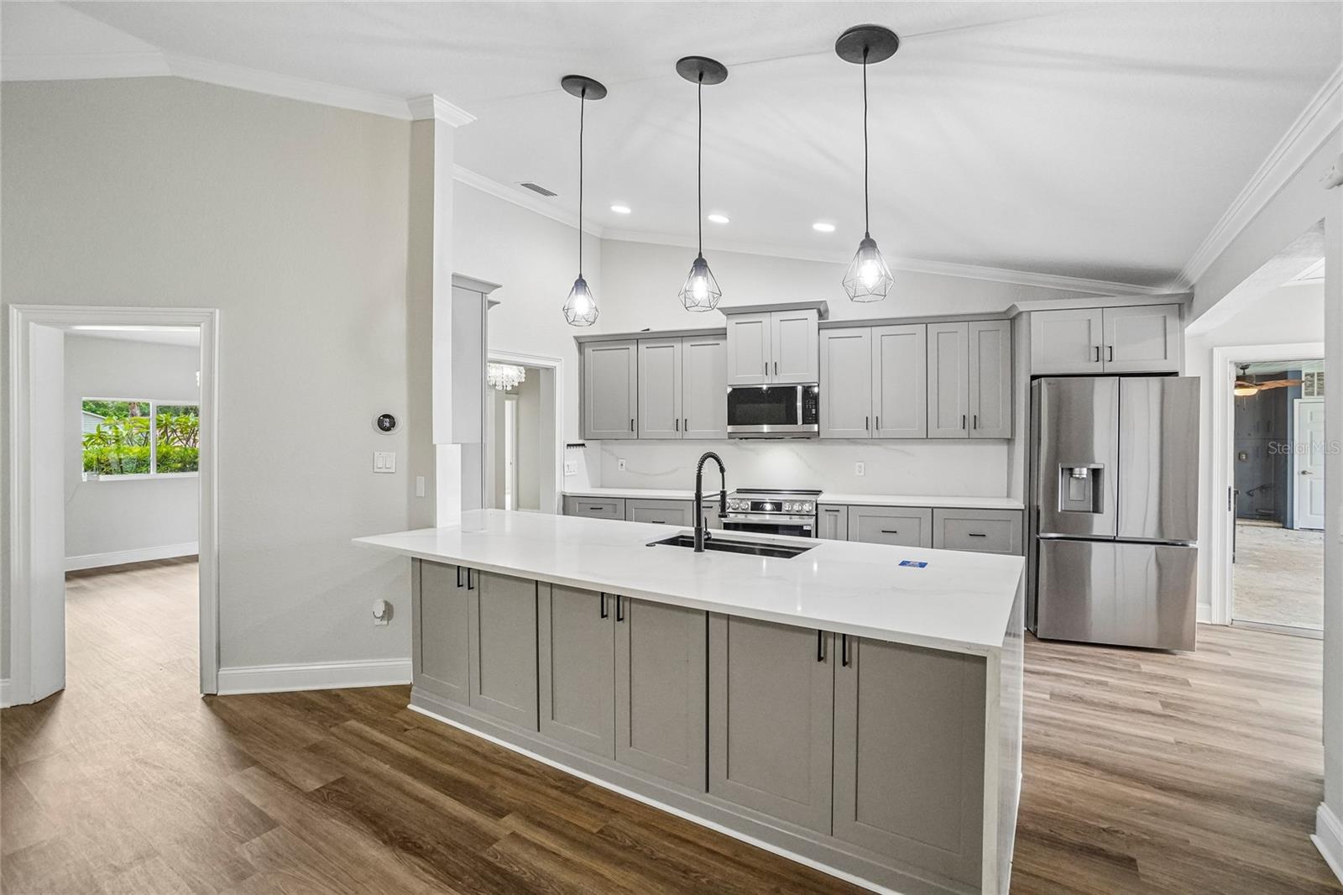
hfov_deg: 100.4
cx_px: 672
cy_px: 448
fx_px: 559
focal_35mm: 15
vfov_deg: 77.3
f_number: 8
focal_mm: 10
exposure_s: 1/30
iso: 1250
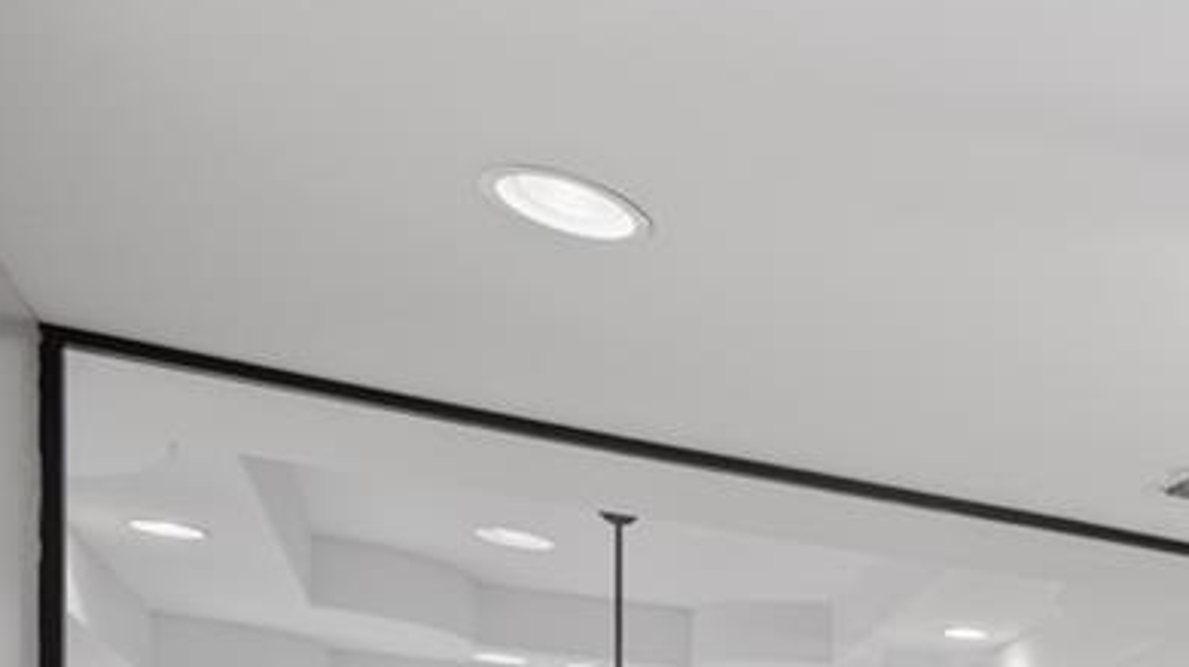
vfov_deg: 22.3
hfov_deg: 35.0
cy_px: 1000
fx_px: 1387
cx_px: 1482
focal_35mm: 44
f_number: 8
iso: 320
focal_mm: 16
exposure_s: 1/5
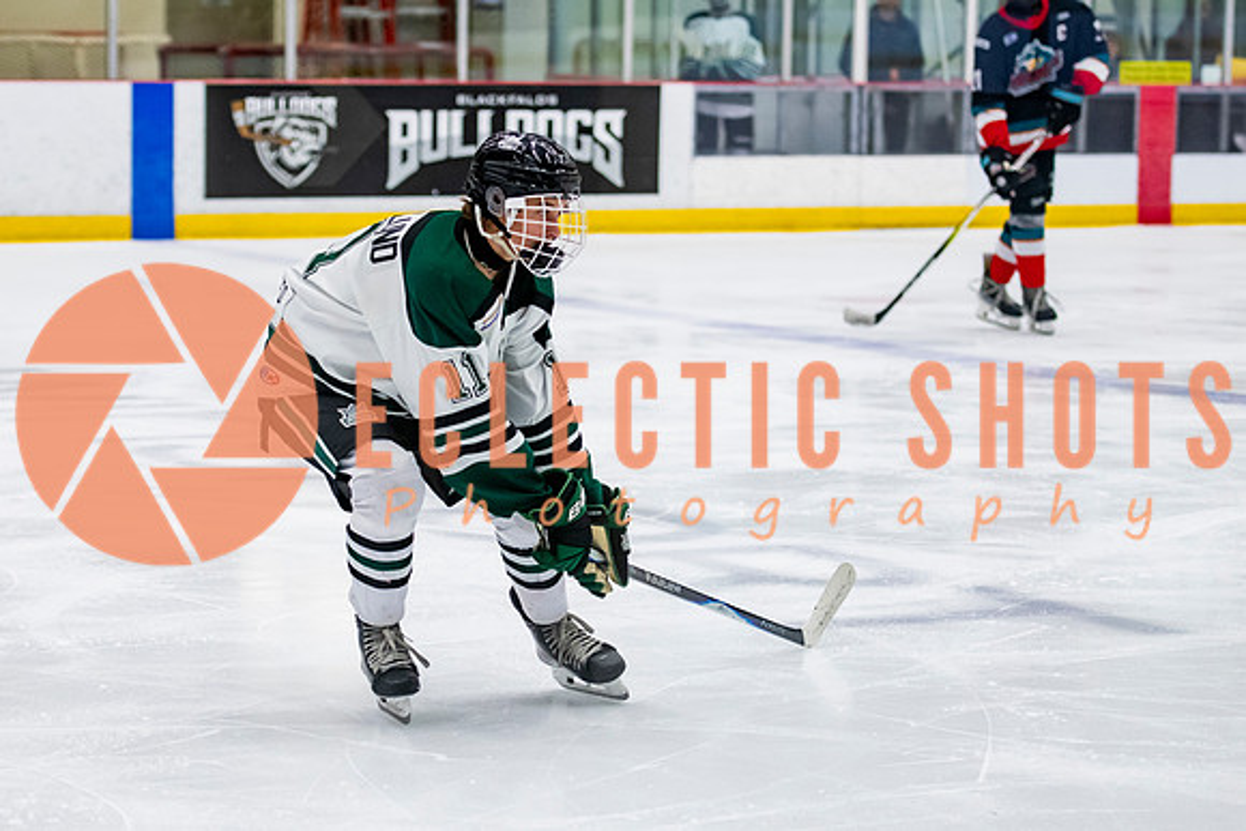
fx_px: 4405
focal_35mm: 127
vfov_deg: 10.8
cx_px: 497
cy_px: 446
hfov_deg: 16.1
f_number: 3.2
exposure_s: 1/640
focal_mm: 80
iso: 2000
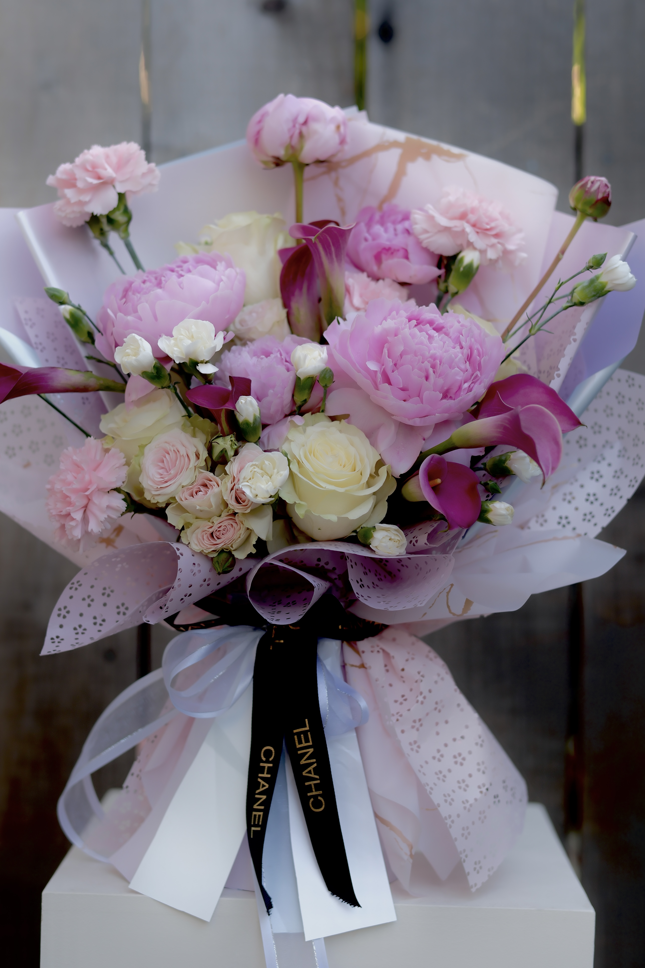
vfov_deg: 27.0
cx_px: 322
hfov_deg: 18.2
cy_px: 484
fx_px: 2015
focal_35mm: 75
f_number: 2.2
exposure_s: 1/125
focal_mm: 50
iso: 125
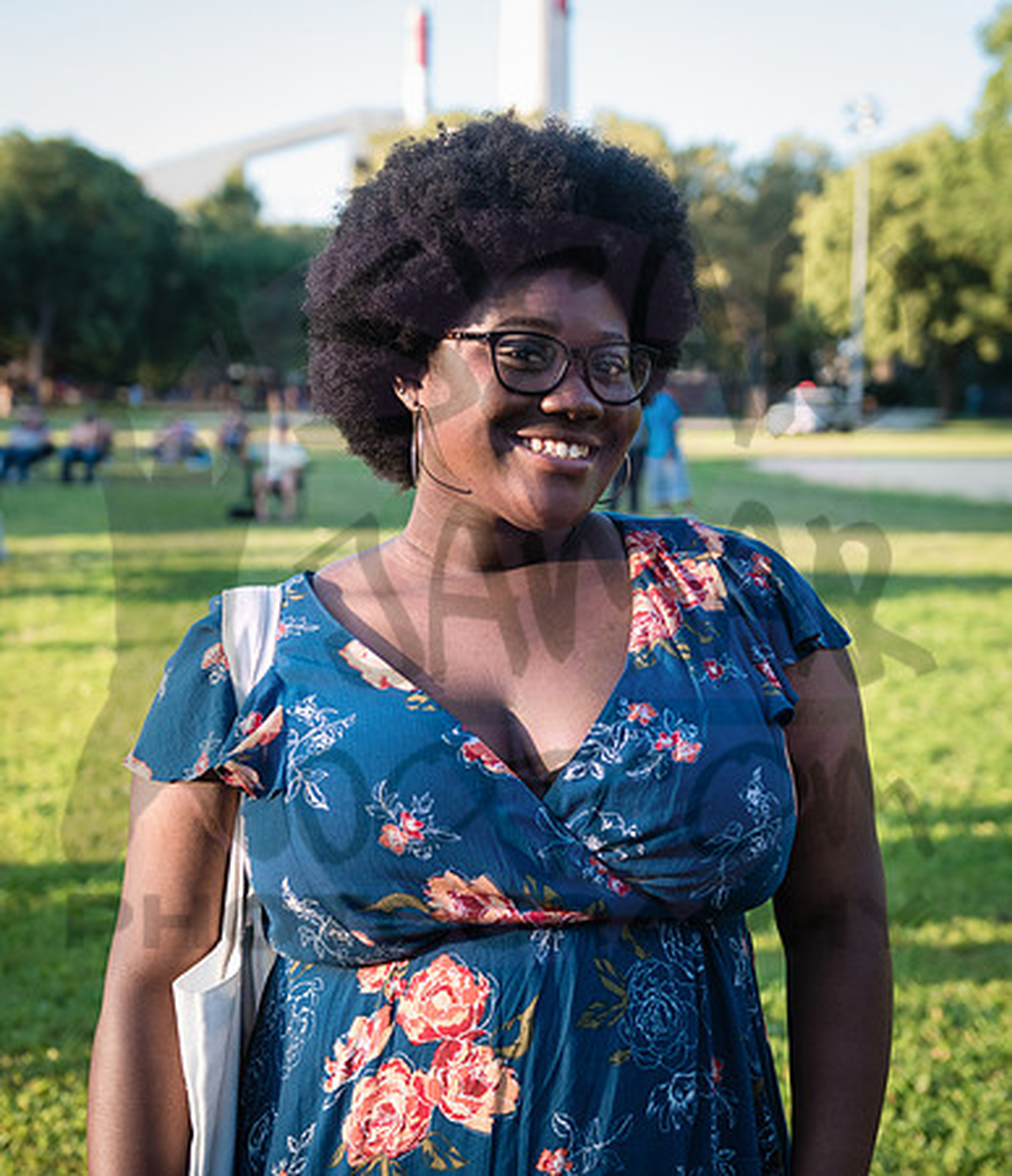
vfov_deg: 33.4
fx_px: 1961
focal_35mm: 55
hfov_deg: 28.9
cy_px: 588
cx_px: 540
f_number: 3.5
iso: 640
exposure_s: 1/800
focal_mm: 40
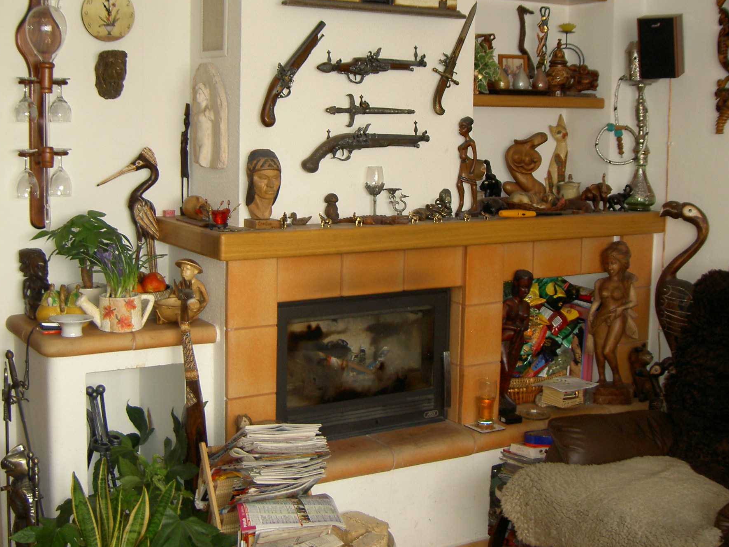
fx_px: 1053
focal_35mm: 50
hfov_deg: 38.2
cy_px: 229
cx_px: 362
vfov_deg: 29.1
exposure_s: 1/60
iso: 100
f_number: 2.8
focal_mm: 8
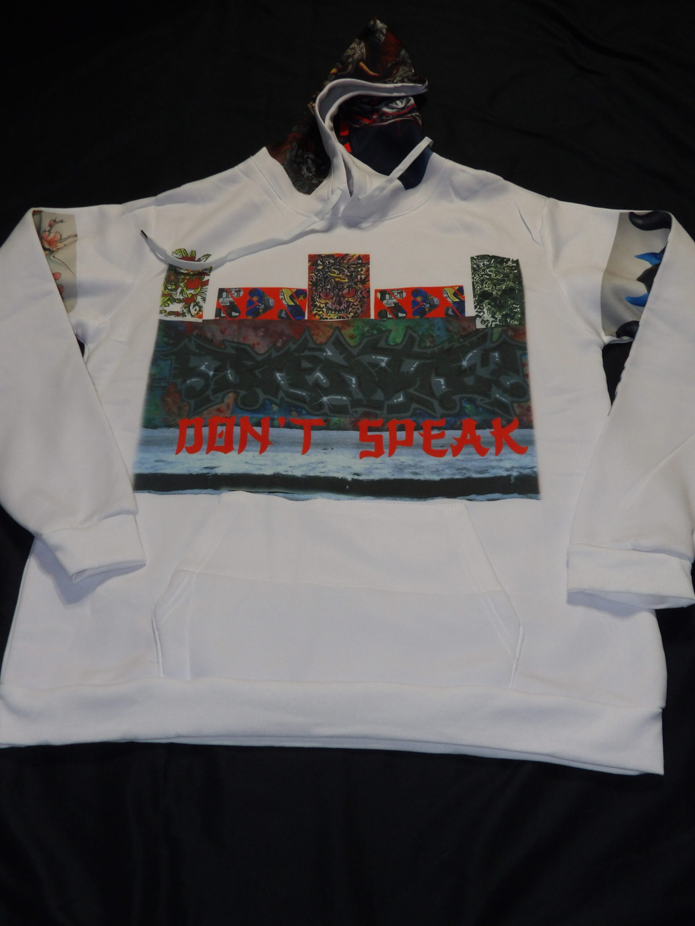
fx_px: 883
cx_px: 348
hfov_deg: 42.9
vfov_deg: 55.4
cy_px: 463
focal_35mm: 33
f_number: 3.6
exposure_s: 1/60
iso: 200
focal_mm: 5.9
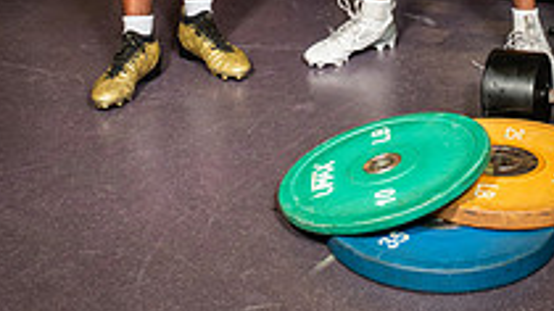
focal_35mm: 81
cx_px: 290
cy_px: -271
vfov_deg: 13.2
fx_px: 1190
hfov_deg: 26.2
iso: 500
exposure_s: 1/250
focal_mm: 36
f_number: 5.6
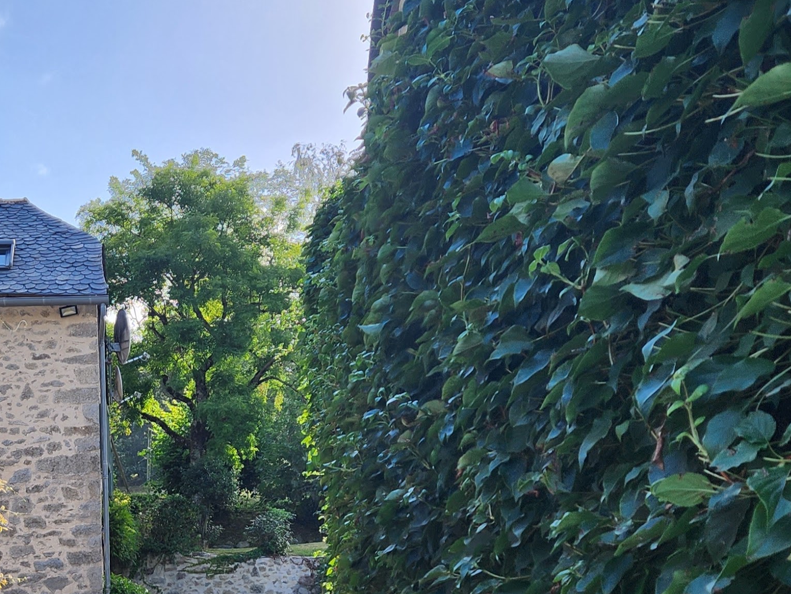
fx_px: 1028
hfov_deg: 39.5
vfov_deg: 31.1
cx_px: 106
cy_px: 505
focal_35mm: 45
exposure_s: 1/652
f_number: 1.8
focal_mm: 5.4
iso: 20
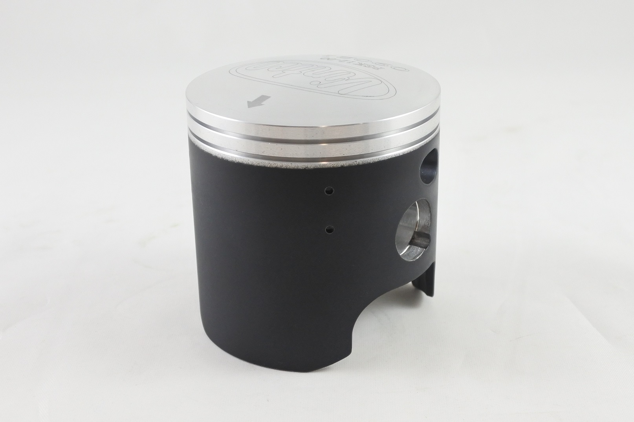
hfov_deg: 53.1
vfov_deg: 36.9
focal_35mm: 36
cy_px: 211
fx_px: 634
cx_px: 317
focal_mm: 13.7
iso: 500
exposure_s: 1/125
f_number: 4
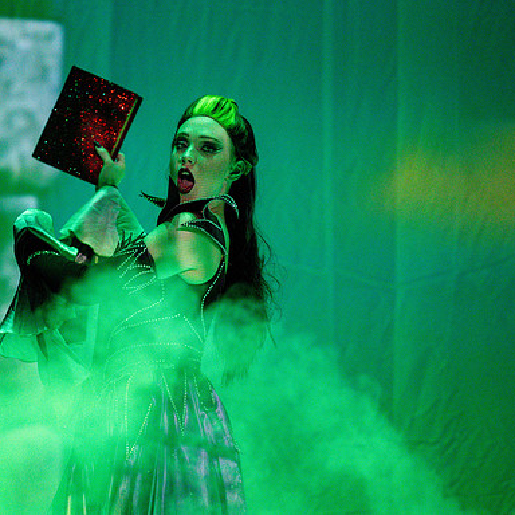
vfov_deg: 7.2
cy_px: 257
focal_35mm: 244
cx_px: 150
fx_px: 4107
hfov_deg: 7.2
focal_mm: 190
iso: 5000
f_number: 2.8
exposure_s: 1/800
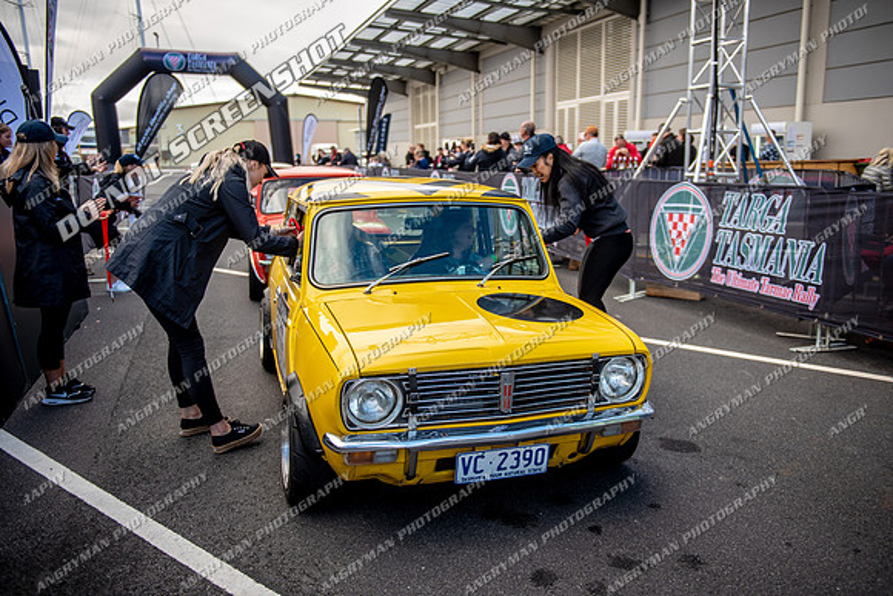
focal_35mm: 32
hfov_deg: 58.7
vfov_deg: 41.1
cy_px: 298
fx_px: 794
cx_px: 446
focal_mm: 32
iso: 100
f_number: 2.8
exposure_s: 1/500
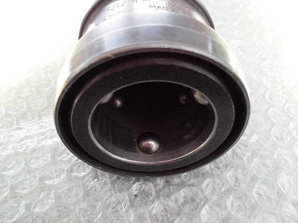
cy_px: 112
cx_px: 149
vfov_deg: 53.1
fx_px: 224
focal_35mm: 26
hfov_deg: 67.3
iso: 800
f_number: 3.5
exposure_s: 1/60
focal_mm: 4.6
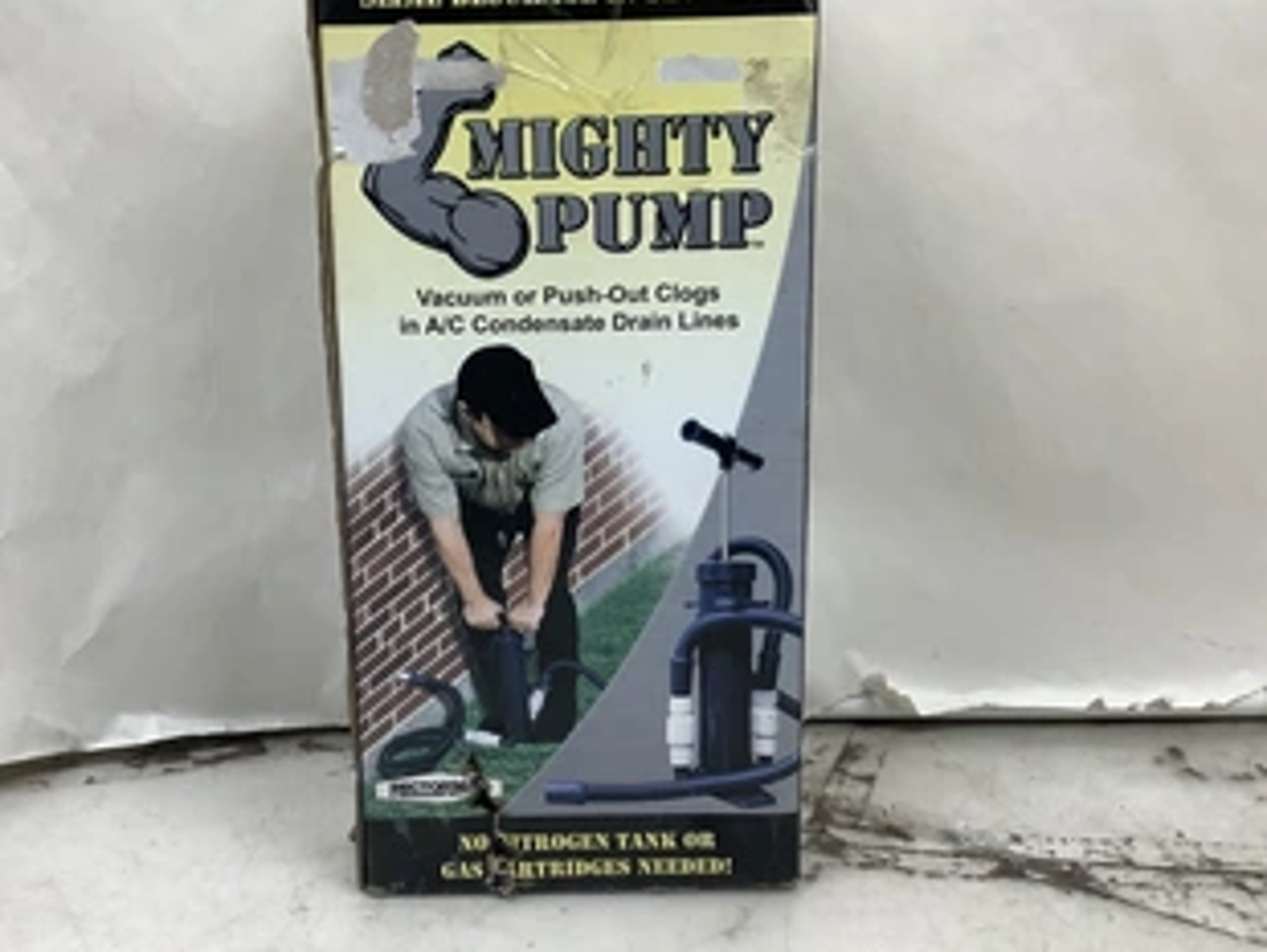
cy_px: 433
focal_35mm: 40
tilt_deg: -11.4
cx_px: 552
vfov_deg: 36.0
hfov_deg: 46.7
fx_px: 1465
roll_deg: -0.4
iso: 64
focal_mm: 3.3
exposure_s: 1/120
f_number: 2.4
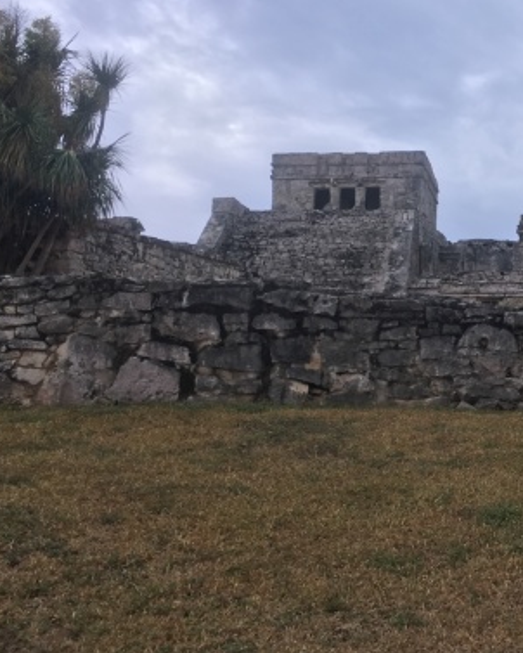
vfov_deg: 38.7
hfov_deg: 29.7
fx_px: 928
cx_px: 502
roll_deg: -1.0
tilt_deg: +10.4
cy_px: 272
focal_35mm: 48
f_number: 2.2
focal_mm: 4.15
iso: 25
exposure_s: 1/1040
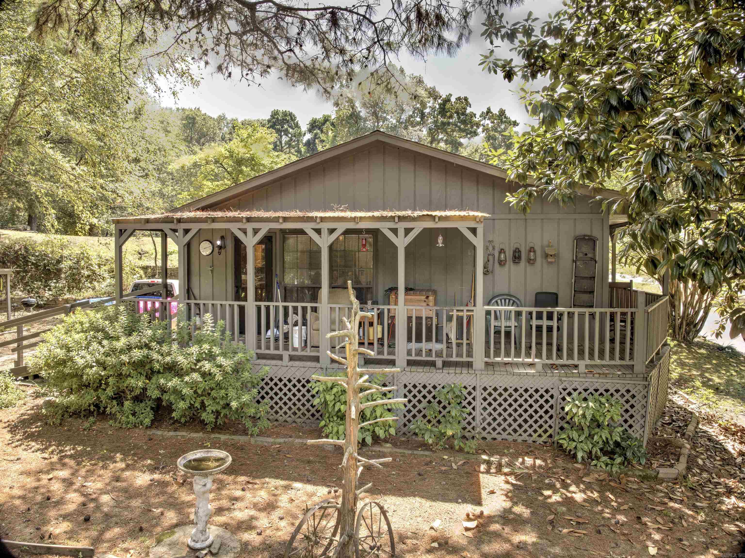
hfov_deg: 71.6
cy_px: 279
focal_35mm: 24
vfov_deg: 56.8
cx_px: 372
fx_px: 516
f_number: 6.3
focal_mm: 12.3
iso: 100
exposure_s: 1/15
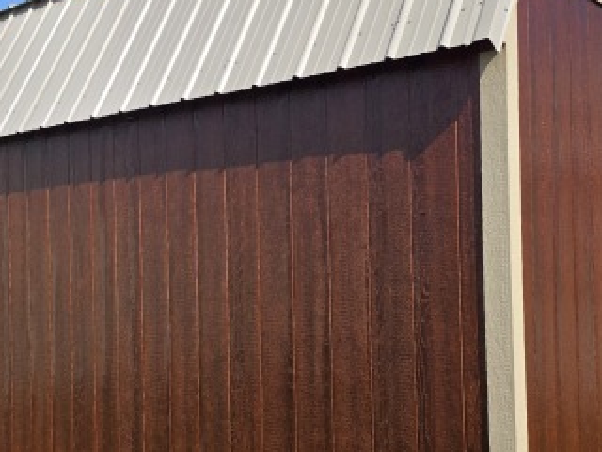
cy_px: 250
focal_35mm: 46
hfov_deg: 41.2
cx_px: 316
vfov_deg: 31.5
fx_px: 800
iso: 80
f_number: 1.7
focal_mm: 6.3
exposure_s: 1/5296
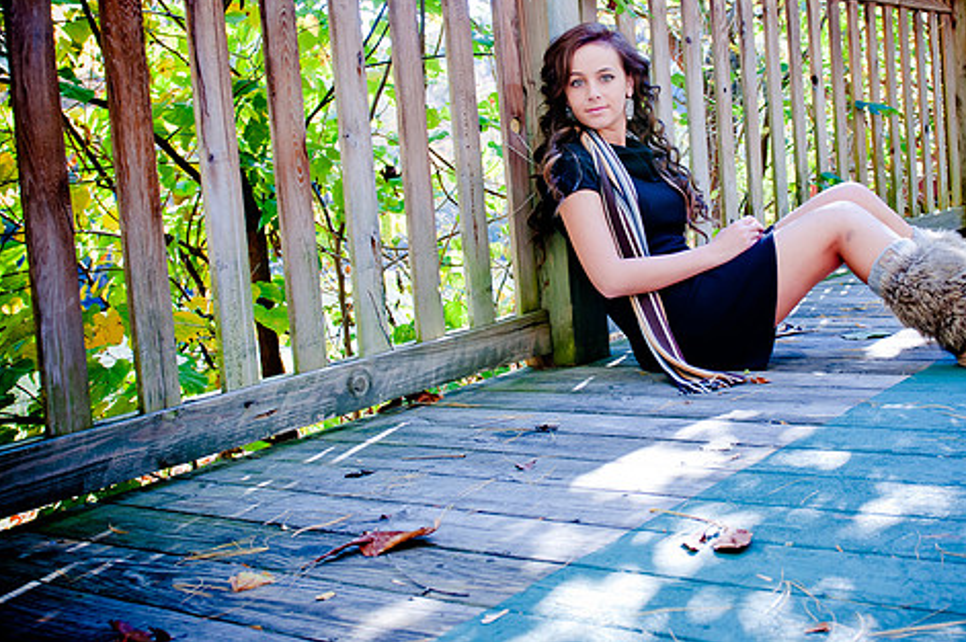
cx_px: 593
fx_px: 1287
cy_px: 249
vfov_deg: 27.9
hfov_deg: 40.9
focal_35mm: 48
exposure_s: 1/100
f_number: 4
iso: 200
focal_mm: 26
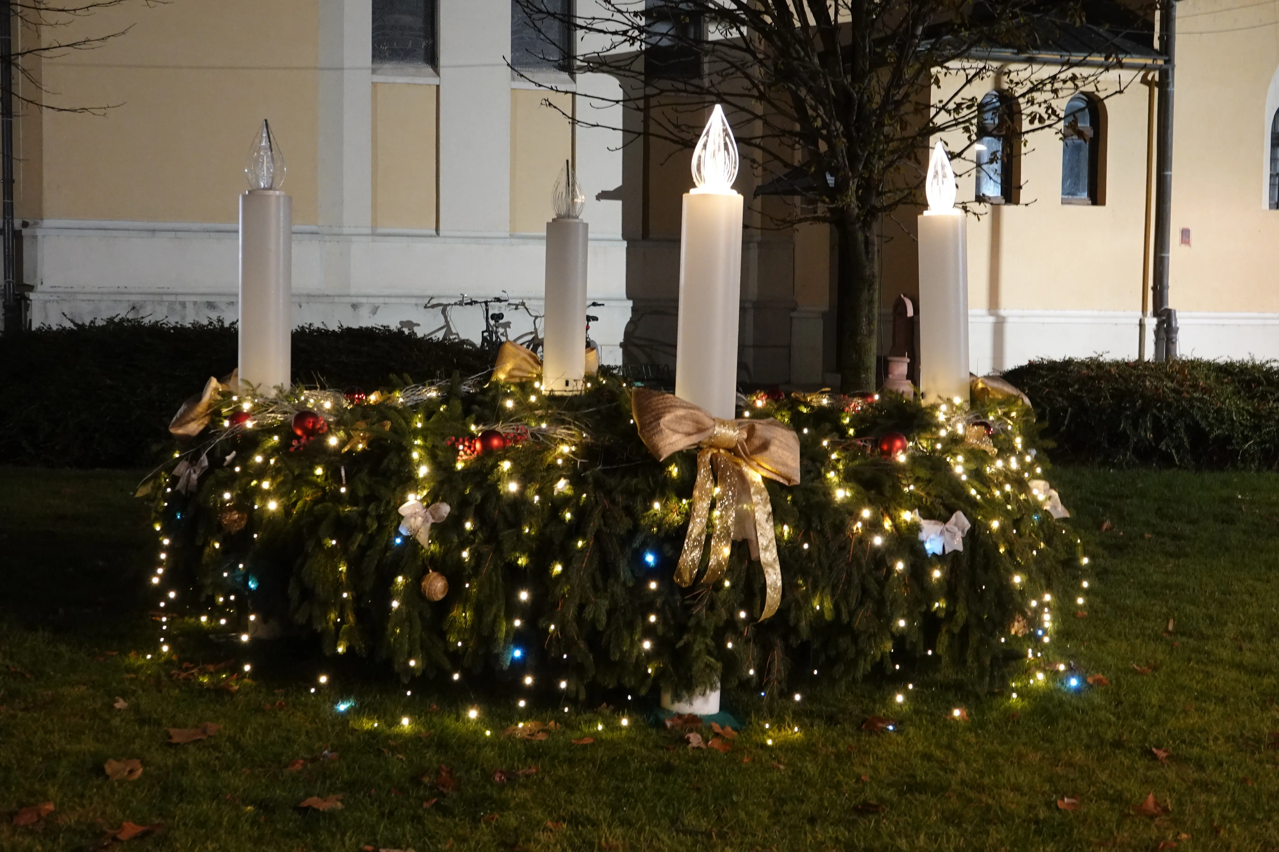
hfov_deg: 38.2
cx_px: 640
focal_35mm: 52
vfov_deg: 26.0
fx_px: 1847
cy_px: 426
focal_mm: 18.92
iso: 1000
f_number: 3.2
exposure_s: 1/8
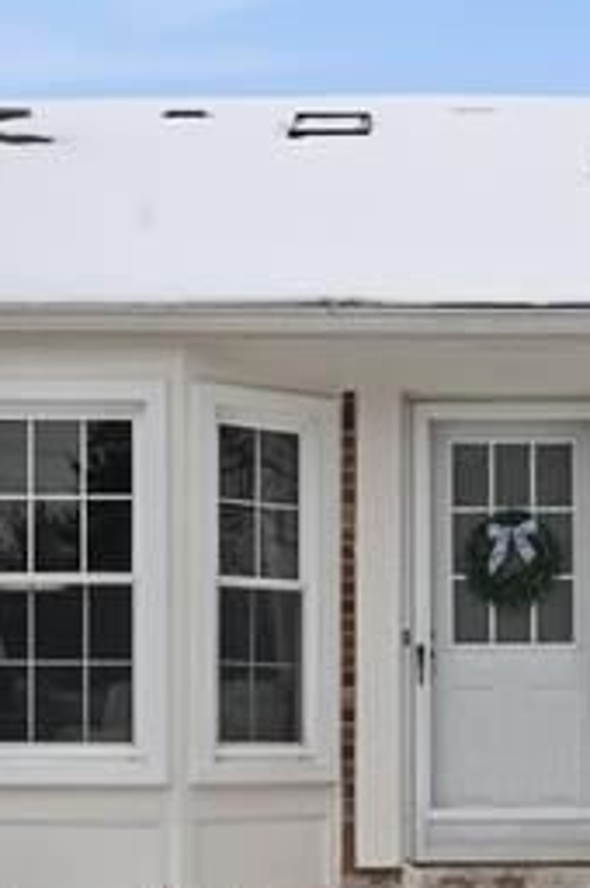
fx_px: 1849
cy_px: 716
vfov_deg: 26.5
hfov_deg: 18.0
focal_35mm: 75
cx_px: 434
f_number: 8
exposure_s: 1/8000
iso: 1600
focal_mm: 25
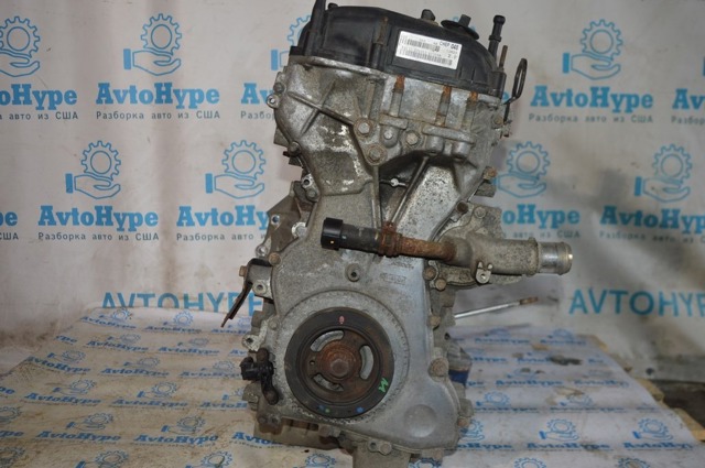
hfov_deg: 57.3
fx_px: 645
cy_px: 234
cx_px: 352
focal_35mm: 33
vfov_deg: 39.9
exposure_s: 1/80
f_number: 4
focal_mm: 22
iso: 400
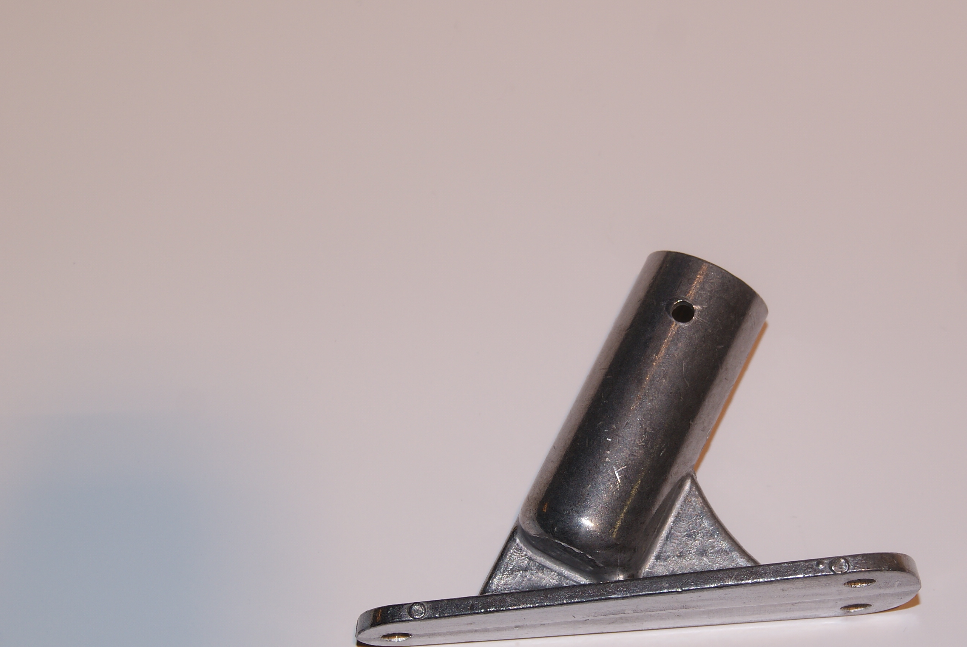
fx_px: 2090
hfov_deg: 25.9
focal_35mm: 78
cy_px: 359
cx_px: 646
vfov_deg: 17.6
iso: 100
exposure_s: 1/160
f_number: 5.6
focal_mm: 35
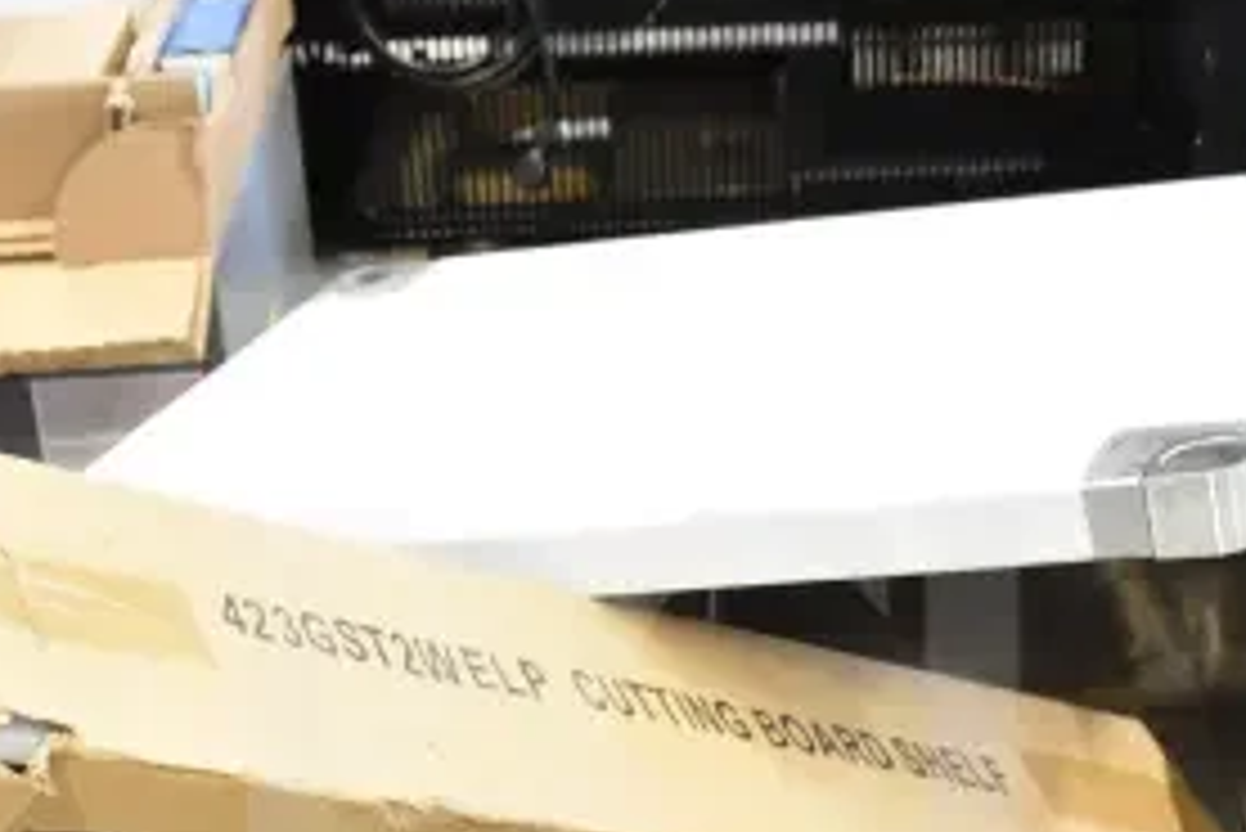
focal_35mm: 86
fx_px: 2978
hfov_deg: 23.6
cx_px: 630
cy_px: 866
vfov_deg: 15.6
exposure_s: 1/40
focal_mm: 26
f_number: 4
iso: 3200
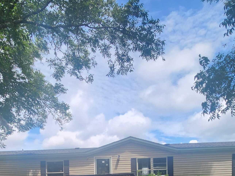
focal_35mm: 31
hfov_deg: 58.2
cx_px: 105
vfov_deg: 38.2
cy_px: 191
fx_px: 210
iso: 32
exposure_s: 1/643
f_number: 2.2
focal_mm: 1.74
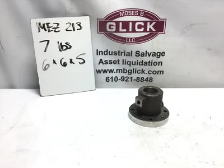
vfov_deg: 45.4
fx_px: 201
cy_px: 84
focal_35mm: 31
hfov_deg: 58.4
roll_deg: -0.1
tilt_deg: -24.7
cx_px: 112
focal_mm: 3.3
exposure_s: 1/126
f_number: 2.4
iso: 25
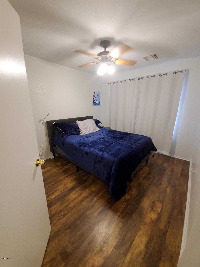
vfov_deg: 106.2
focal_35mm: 13
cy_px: 134
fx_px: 100
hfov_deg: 89.9
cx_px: 100
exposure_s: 1/60
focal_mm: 1.8
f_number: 2.2
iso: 500
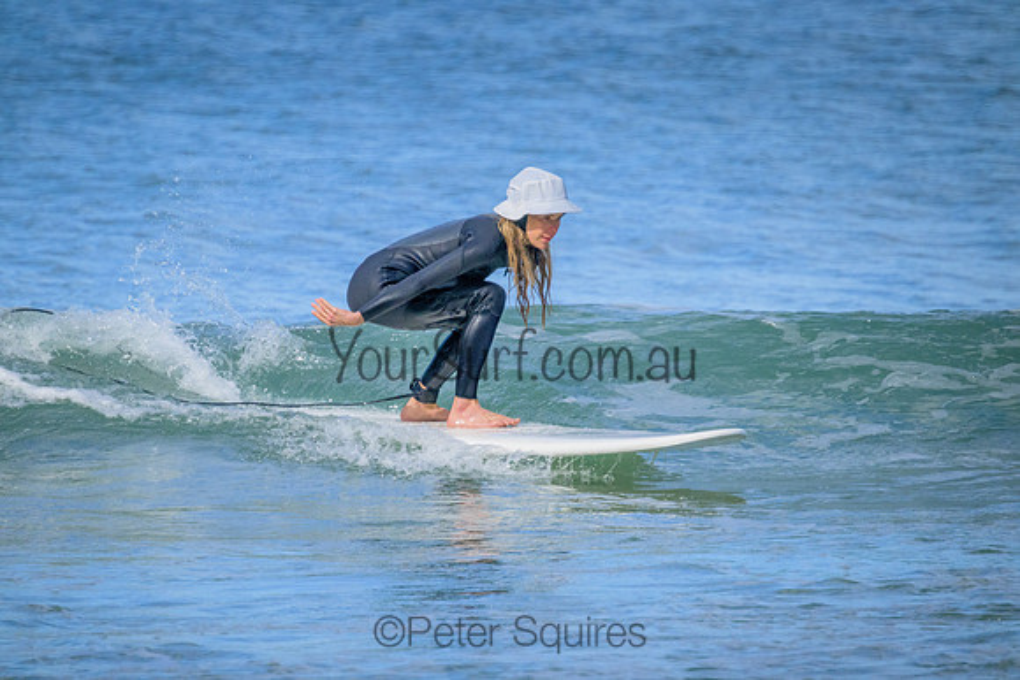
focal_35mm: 800
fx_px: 22671
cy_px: 340
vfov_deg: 1.7
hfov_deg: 2.6
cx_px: 510
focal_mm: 800
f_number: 11
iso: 3600
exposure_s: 1/1600
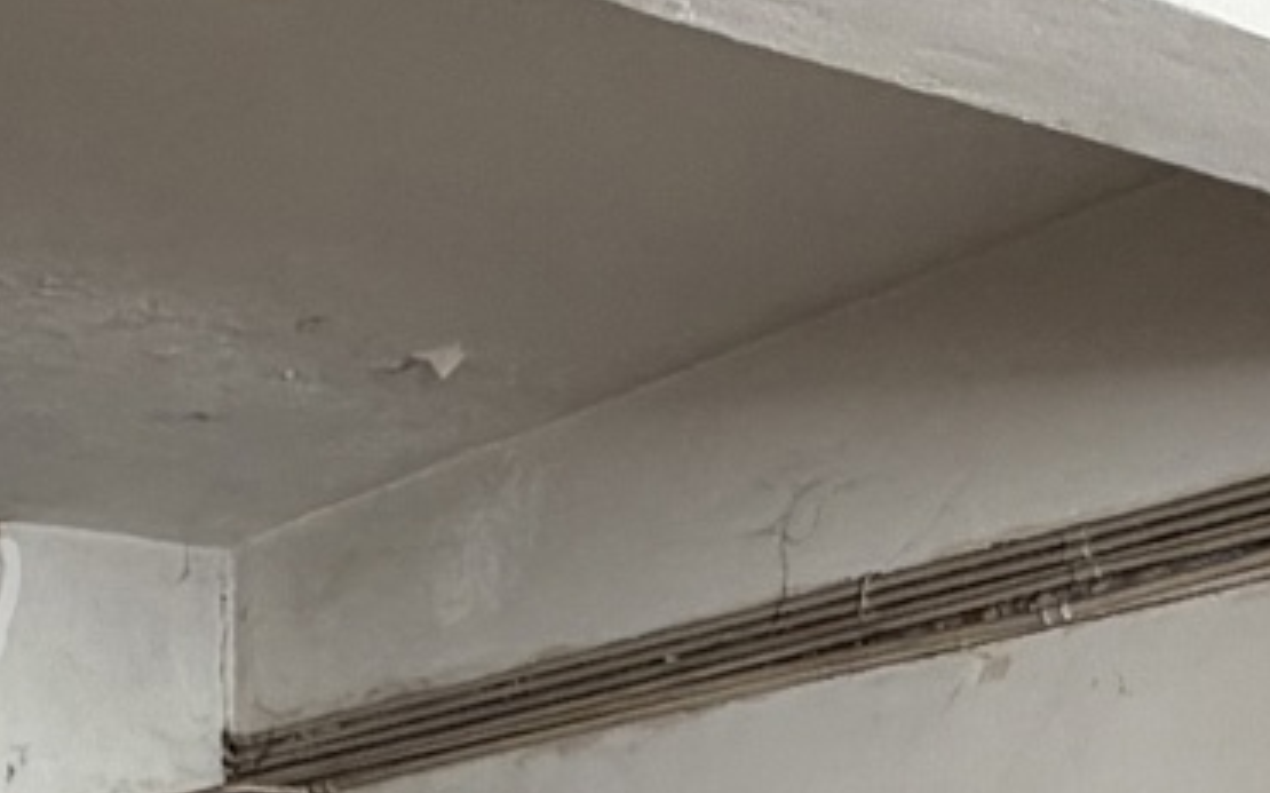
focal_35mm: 77
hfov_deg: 25.6
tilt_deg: -1.7
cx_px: 21
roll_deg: +1.5
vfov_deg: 15.1
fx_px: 2664
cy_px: 1342
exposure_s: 1/87
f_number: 2.2
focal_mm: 2.22
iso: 320
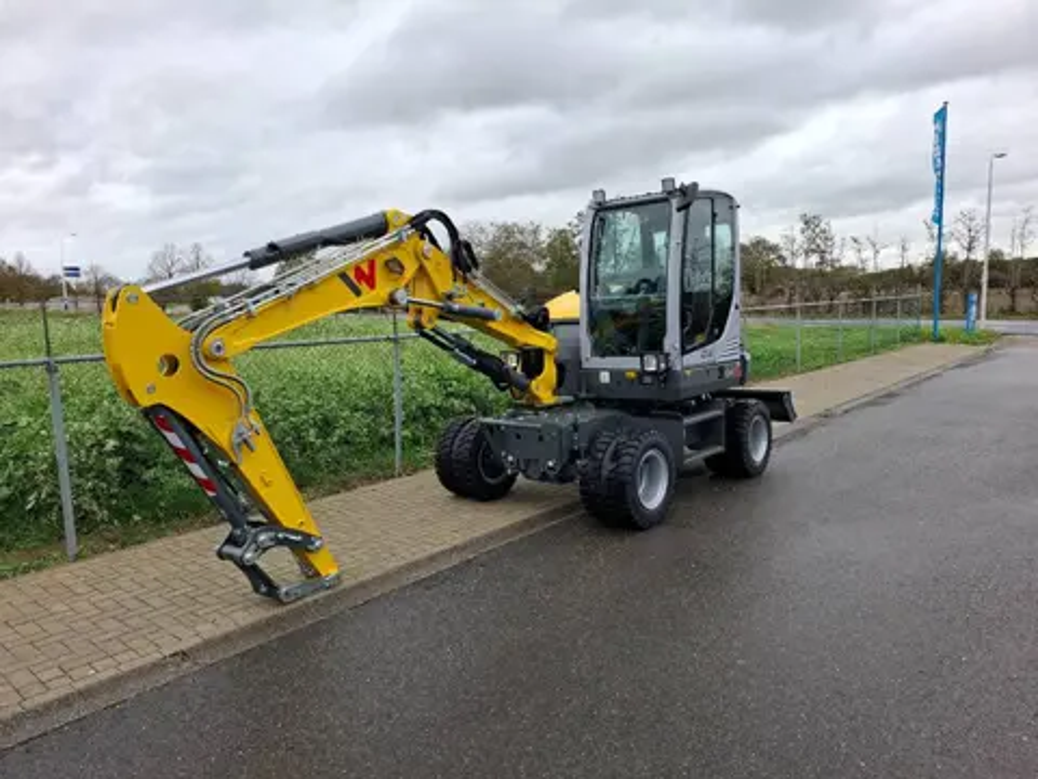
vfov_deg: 58.9
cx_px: 519
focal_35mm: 23
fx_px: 690
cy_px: 390
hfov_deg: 73.9
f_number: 1.8
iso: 50
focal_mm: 5.54
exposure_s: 1/421
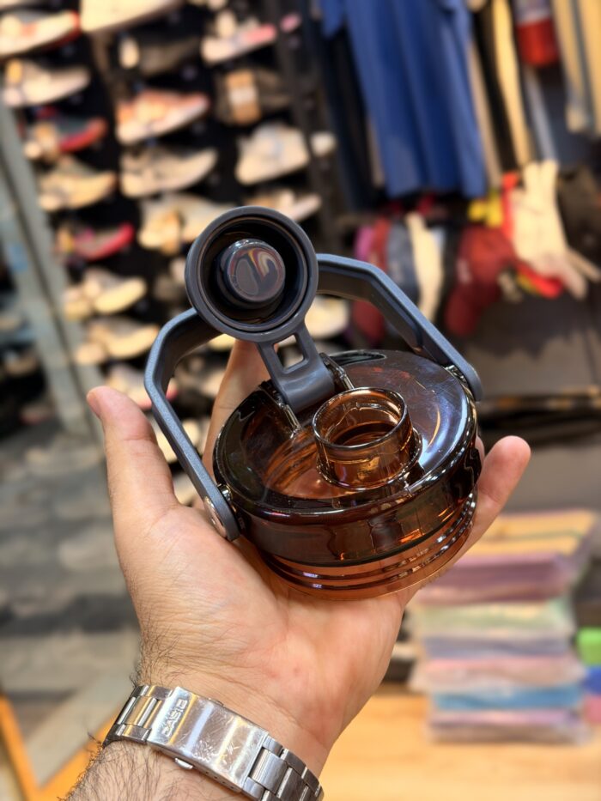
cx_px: 300
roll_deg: +16.0
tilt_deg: -14.3
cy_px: 400
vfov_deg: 39.7
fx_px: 1111
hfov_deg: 30.3
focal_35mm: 48
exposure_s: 1/100
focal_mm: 6.76
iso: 125
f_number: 1.78
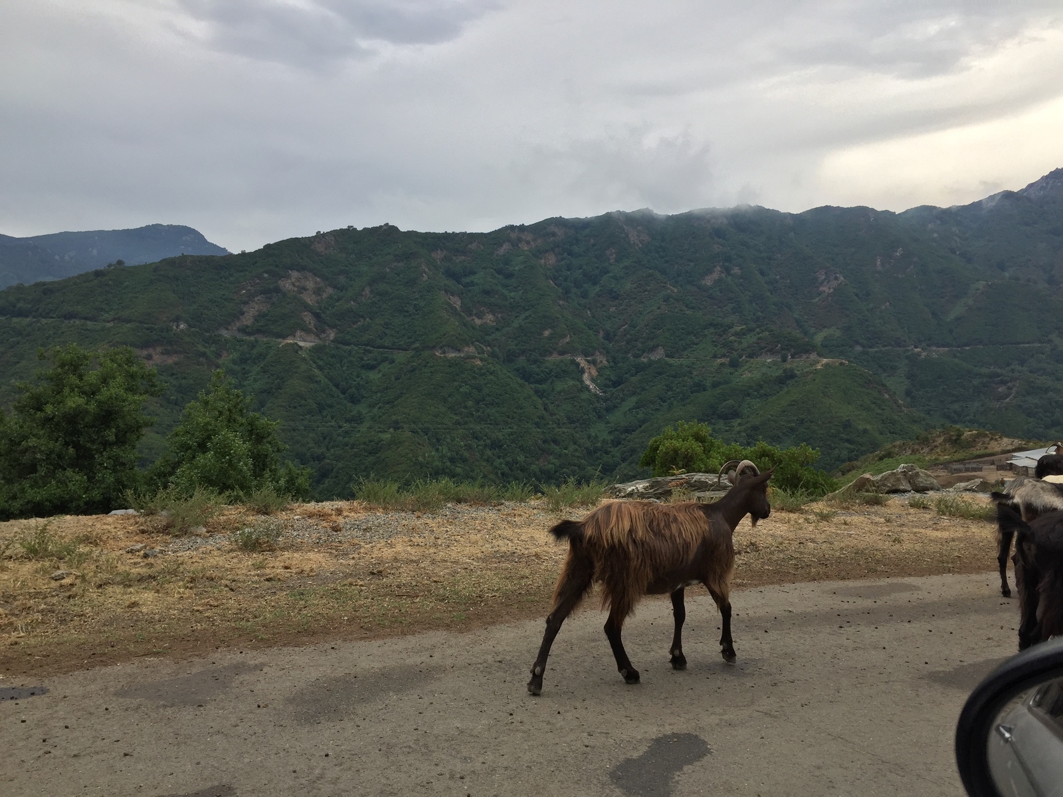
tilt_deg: -8.9
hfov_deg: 61.7
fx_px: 891
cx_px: 532
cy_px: 398
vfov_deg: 48.2
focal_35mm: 29
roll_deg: -2.7
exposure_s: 1/1014
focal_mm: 4.15
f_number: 2.2
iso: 32
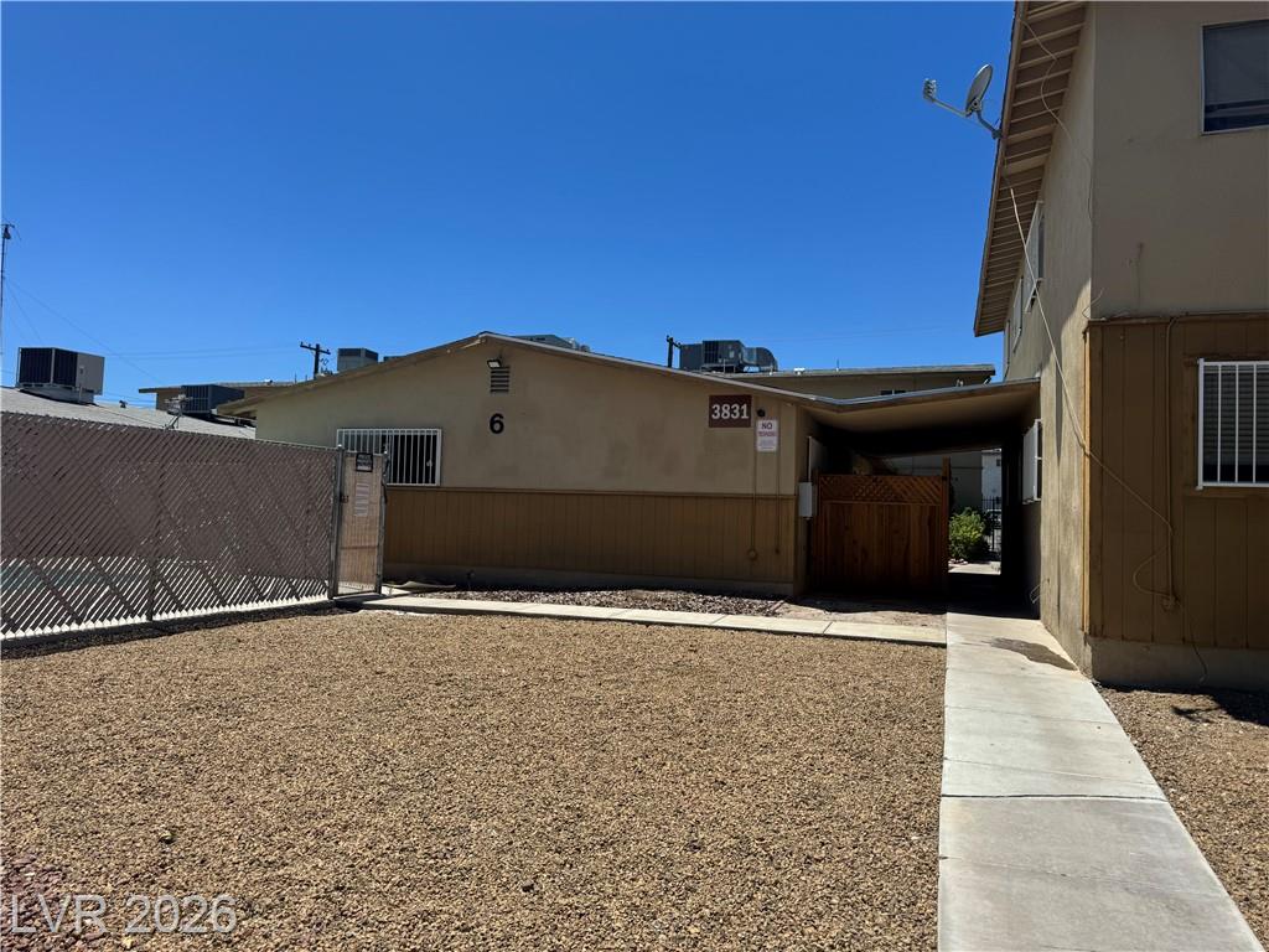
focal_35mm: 24
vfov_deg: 56.8
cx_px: 634
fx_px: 880
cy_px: 476
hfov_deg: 71.6
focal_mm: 6.76
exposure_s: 1/6410
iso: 80
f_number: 1.78
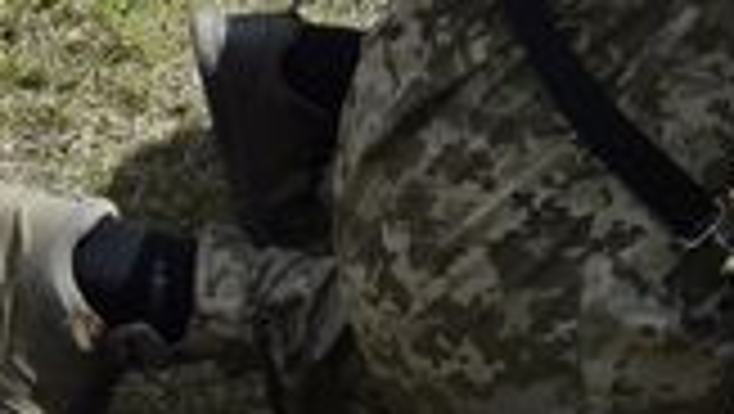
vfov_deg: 5.6
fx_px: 4079
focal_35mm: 209
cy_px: -601
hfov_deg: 9.5
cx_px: 1545
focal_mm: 29
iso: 200
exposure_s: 1/400
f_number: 10
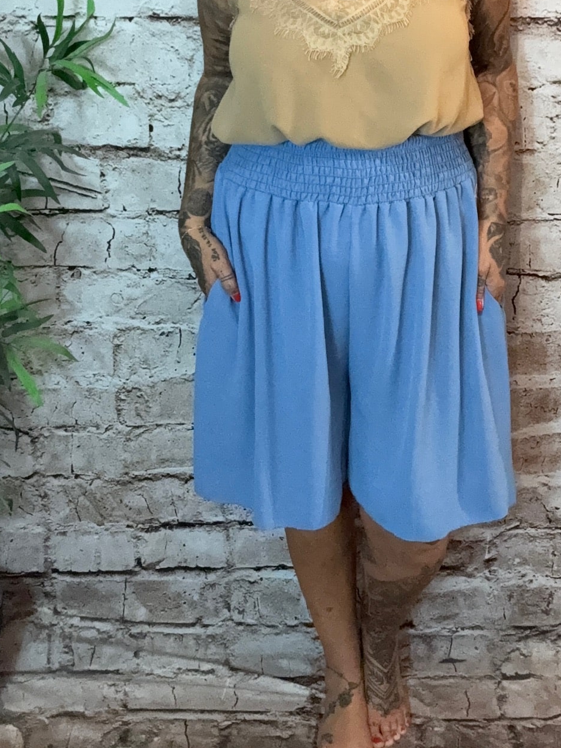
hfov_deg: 29.6
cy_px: 211
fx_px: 1059
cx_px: 340
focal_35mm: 49
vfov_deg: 38.2
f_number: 1.9
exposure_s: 1/33
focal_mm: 2.69
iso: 250
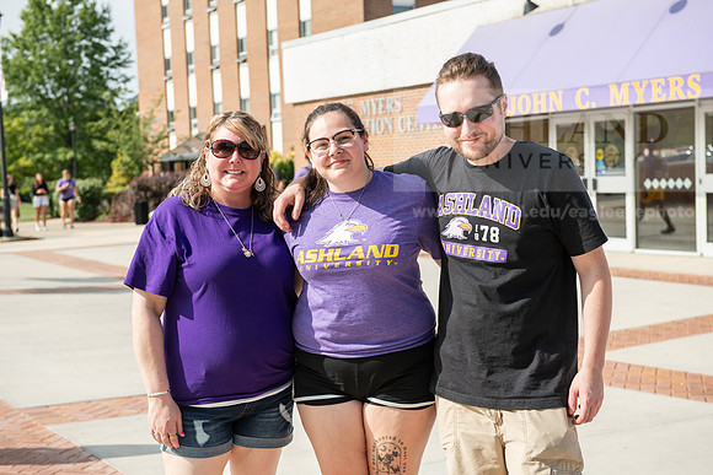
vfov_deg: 23.4
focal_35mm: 58
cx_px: 356
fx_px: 1149
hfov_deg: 34.5
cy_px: 238
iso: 100
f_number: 5
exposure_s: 1/320
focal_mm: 58
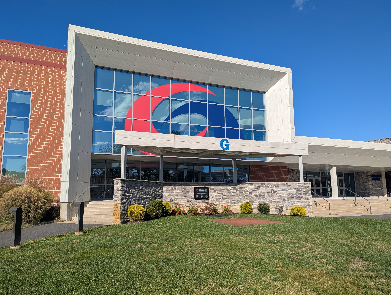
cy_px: 153
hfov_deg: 67.1
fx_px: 294
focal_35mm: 26
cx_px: 181
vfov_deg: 53.2
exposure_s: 1/3906
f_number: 1.85
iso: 48
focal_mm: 6.81
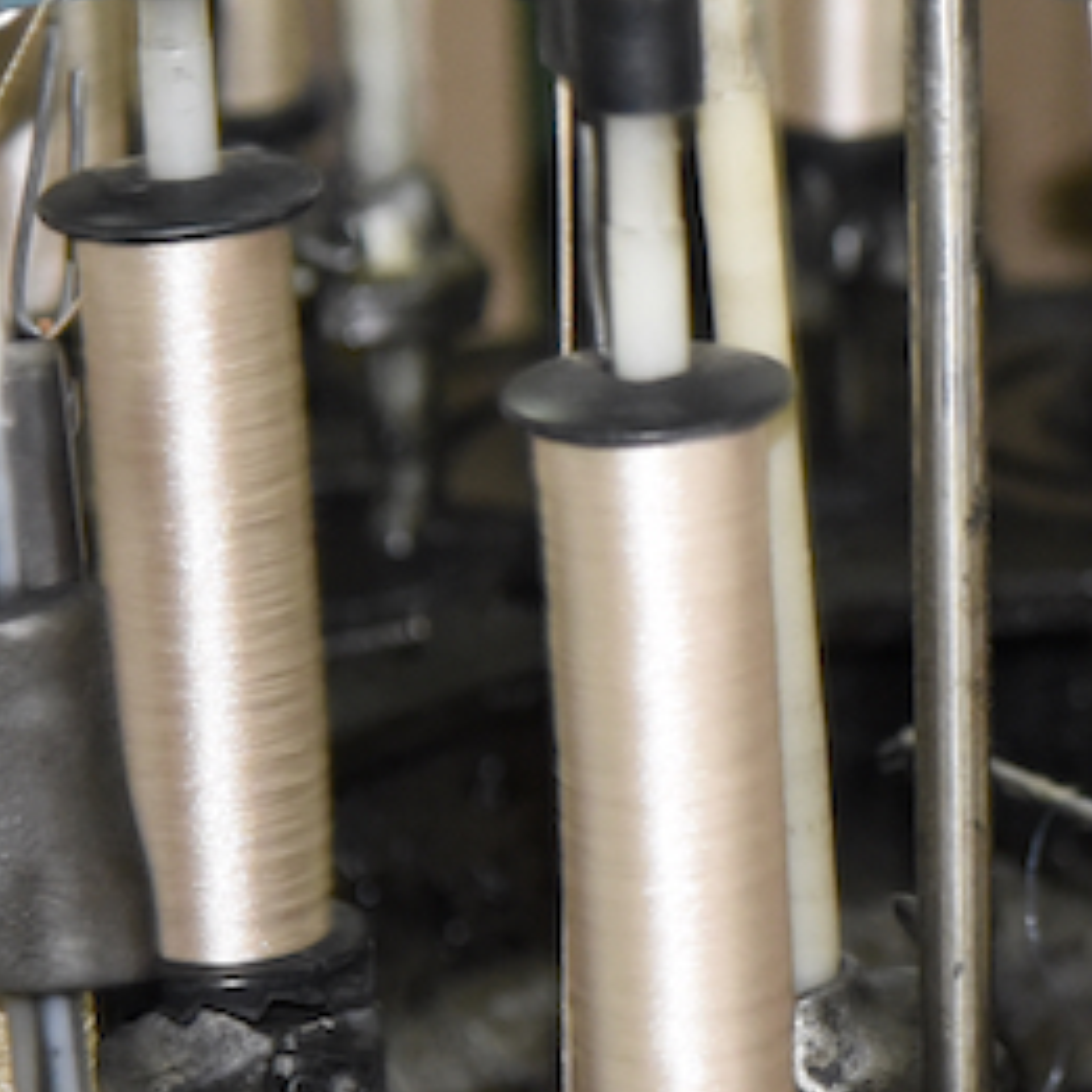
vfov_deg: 4.9
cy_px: 65
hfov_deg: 4.9
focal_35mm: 354
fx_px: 12634
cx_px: 1238
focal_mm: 85
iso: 3600
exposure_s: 1/200
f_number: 4
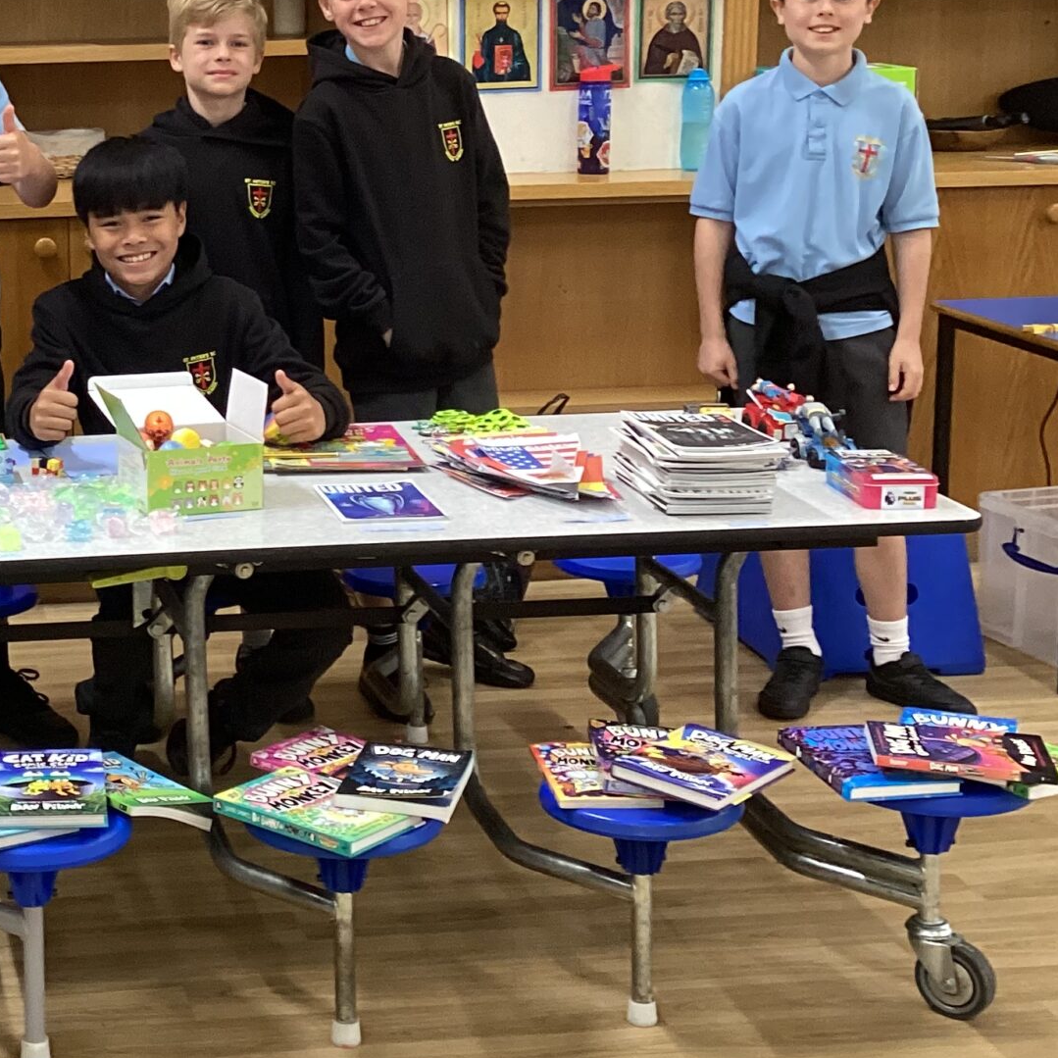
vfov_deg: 26.3
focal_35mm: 65
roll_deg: +1.5
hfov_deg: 25.5
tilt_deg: -9.1
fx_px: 2248
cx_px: 72
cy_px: 316
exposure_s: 1/50
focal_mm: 3.3
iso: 200
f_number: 2.4
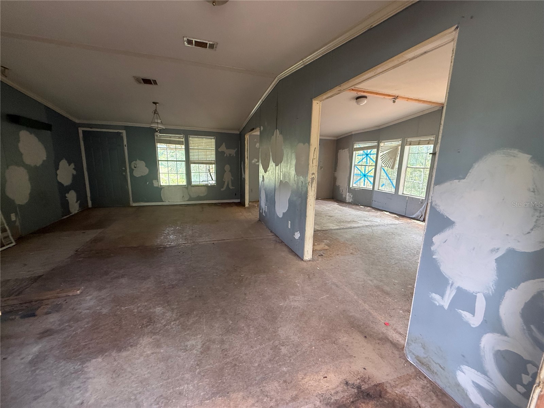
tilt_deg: -11.5
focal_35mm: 14
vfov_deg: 85.7
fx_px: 220
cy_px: 204
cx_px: 272
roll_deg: -0.9
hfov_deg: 102.1
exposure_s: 1/99
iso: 320
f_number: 2.2
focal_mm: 2.22
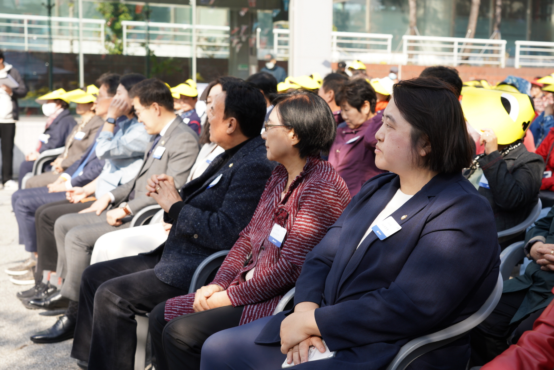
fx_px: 754
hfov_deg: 40.3
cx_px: 277
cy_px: 185
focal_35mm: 49
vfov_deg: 27.5
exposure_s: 1/160
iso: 100
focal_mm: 49
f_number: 5.6
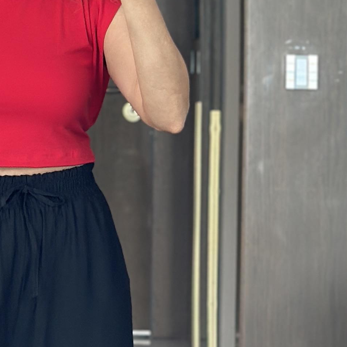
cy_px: 260
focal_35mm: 181
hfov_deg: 9.6
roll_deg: -0.4
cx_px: 8
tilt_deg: -16.8
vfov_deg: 9.6
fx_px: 2053
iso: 125
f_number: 1.78
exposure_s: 1/108
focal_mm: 6.86
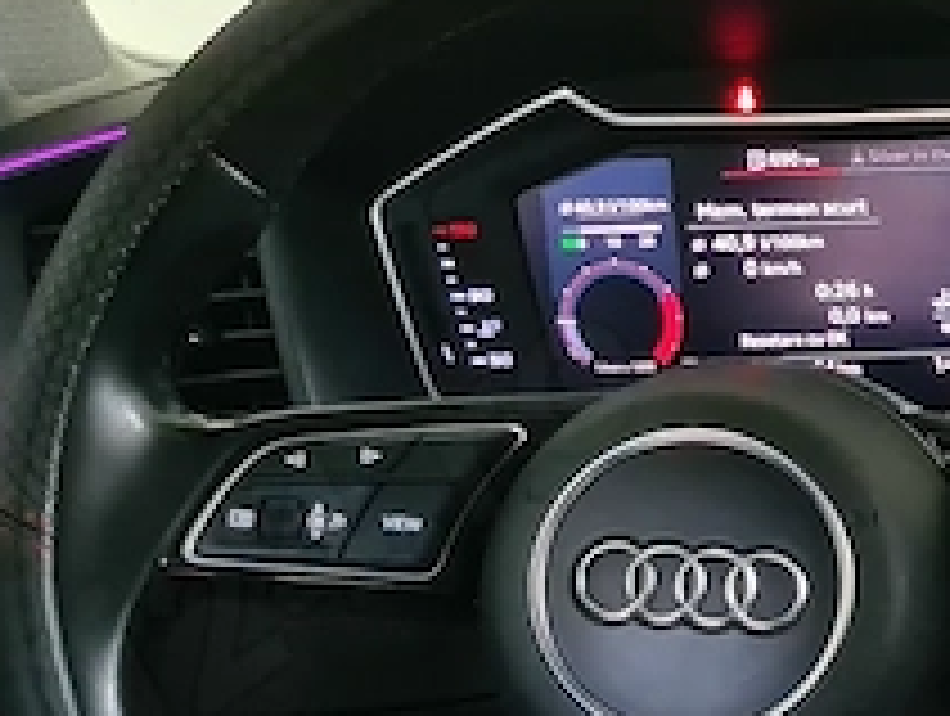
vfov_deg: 11.9
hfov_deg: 14.1
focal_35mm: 123
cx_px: 1733
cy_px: 757
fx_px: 3381
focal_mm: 5.4
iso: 500
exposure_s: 1/50
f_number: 1.8
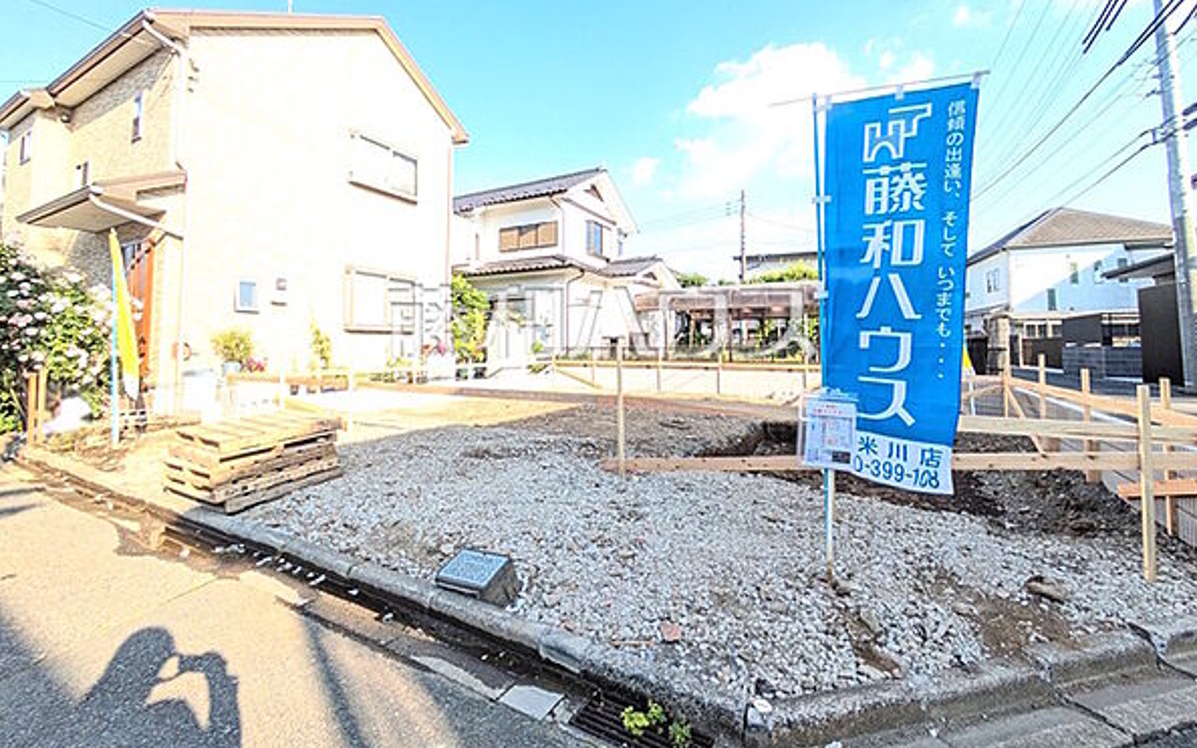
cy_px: 321
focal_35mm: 15
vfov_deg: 74.3
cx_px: 603
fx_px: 489
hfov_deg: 101.5
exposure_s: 1/382
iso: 49
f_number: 2.2
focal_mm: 1.83
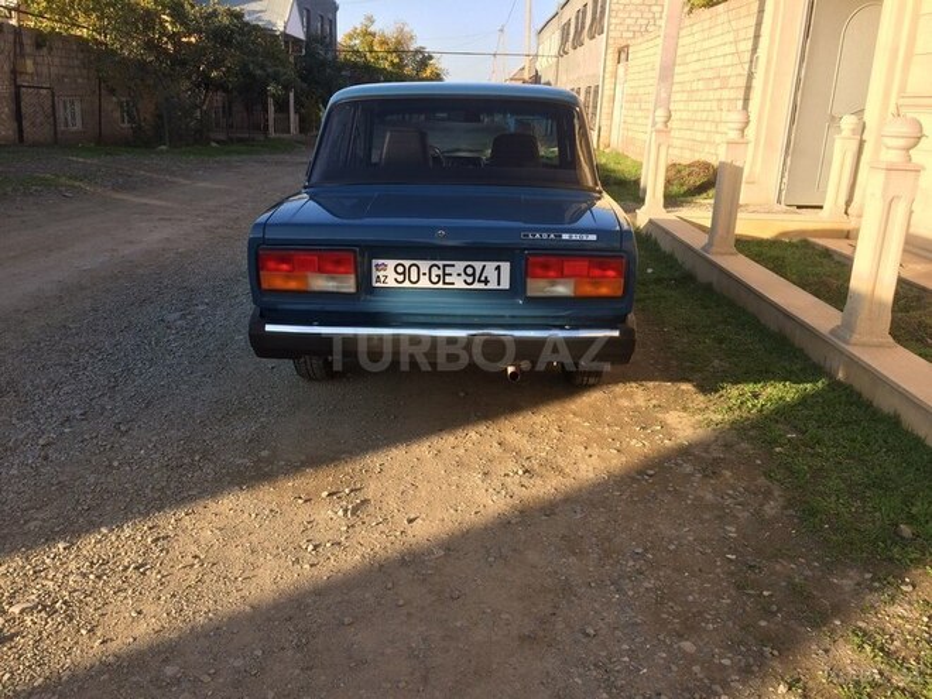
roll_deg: -2.2
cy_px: 350
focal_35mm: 29
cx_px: 466
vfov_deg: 48.2
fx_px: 781
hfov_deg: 61.7
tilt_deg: -18.4
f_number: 2.2
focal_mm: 4.15
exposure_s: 1/707
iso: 32
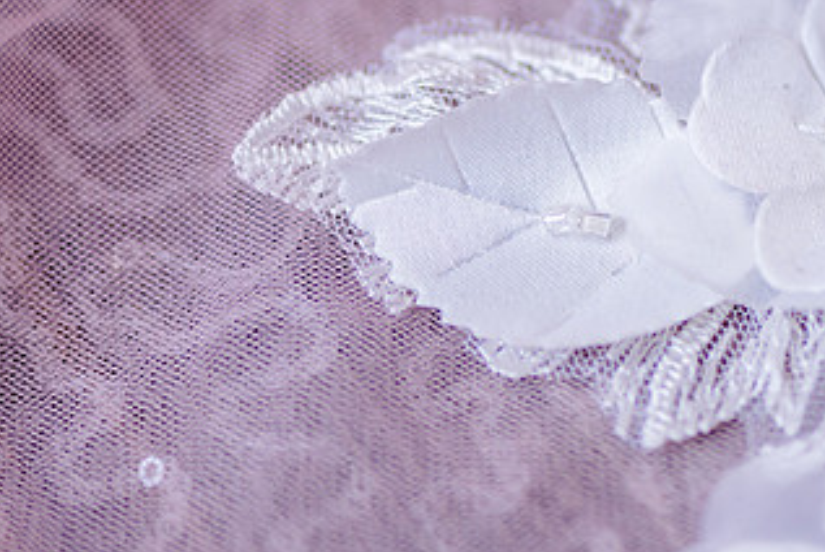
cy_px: 85
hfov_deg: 10.7
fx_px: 4404
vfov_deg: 7.2
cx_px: 671
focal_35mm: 192
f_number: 3.2
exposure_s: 1/160
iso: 200
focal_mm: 105
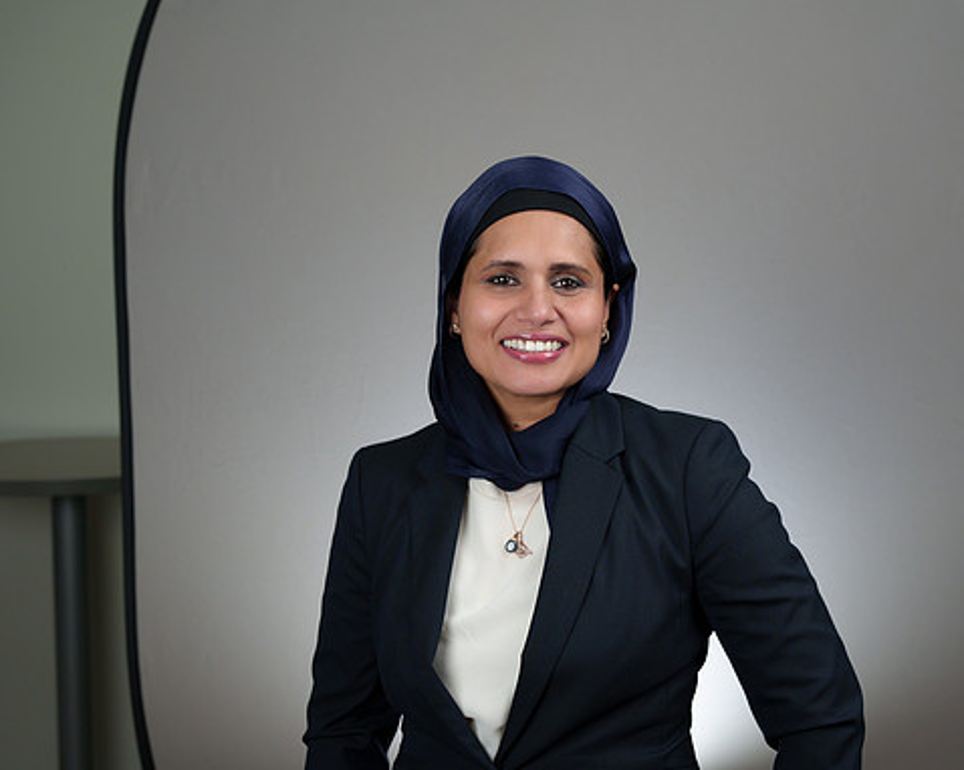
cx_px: 516
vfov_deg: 26.7
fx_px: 1626
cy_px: 386
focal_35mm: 57
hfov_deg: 33.0
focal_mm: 50
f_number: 4
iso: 640
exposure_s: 1/250
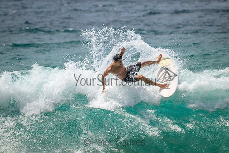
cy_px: 76
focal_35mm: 660
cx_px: 114
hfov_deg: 3.1
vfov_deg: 2.1
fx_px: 4199
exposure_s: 1/2000
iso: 560
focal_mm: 660
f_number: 11
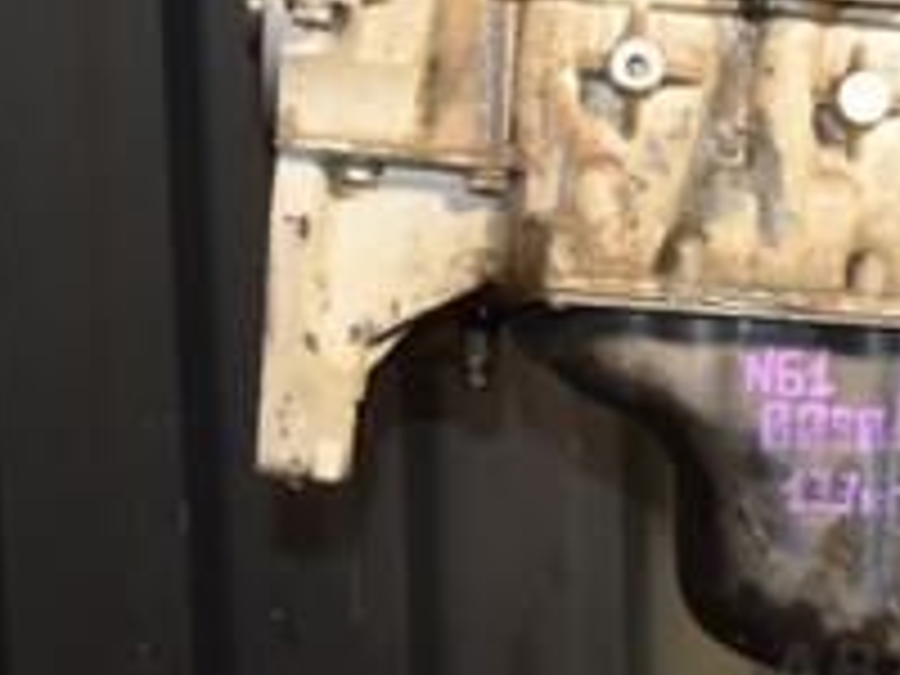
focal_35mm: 95
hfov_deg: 20.5
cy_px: -112
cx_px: 684
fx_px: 2470
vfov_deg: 15.1
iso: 800
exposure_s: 1/100
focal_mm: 22
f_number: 5
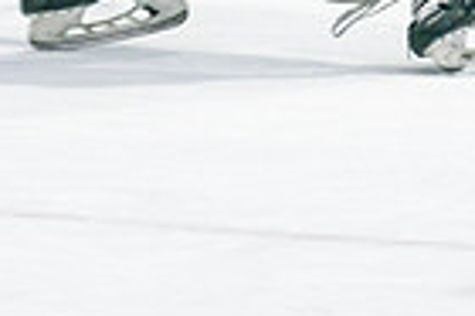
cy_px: -342
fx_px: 12204
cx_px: 129
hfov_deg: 2.2
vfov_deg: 1.5
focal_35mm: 926
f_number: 3.2
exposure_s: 1/640
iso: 500
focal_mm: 123
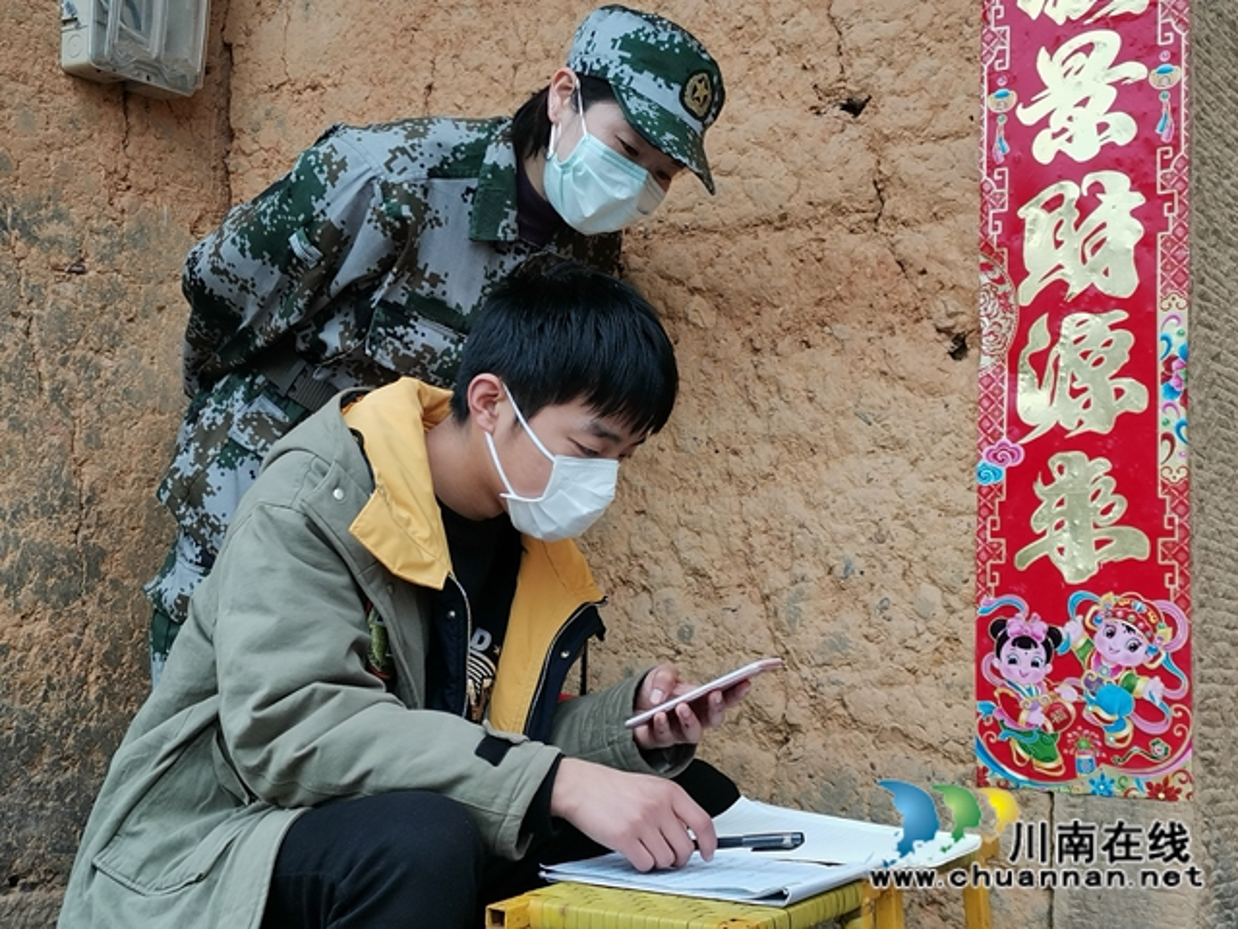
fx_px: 1860
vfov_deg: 28.0
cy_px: 464
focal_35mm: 52
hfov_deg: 36.8
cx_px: 619
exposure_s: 1/285
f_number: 1.8
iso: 50
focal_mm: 4.75
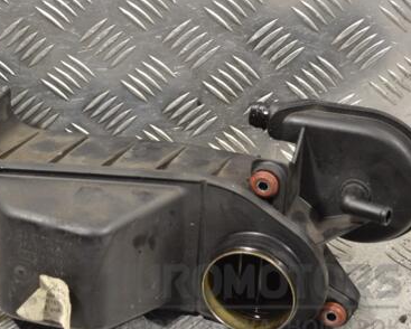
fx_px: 1120
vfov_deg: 16.7
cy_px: 132
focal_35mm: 92
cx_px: 86
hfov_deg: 20.6
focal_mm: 40
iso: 720
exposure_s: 1/60
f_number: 5.3
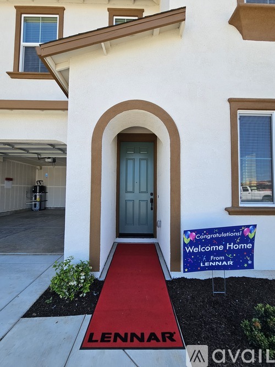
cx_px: 138
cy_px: 184
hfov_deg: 89.9
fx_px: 138
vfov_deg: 106.2
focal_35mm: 13
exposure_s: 1/736
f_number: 2.2
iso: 64
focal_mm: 2.2
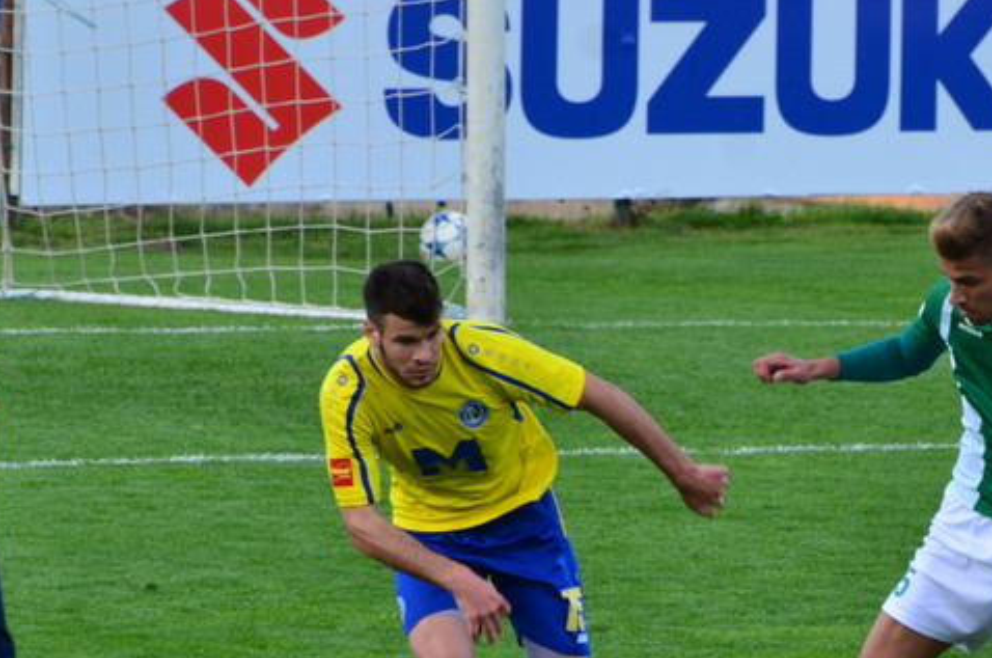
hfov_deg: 2.6
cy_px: 582
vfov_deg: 1.7
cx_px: 926
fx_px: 21595
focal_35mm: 785
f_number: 7.1
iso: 250
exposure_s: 1/400
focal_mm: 250
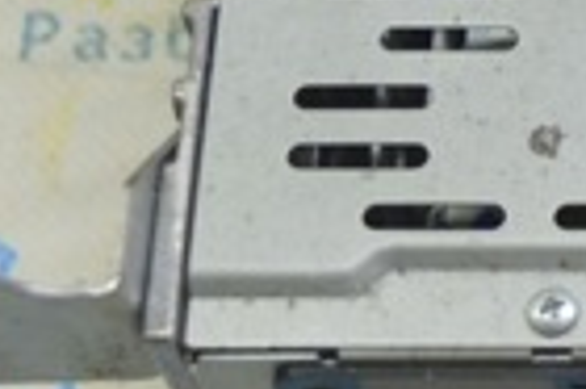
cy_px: -15
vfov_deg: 6.6
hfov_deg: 9.5
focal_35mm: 206
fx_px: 3349
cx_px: 1026
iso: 400
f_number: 5.6
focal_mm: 30
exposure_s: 1/25
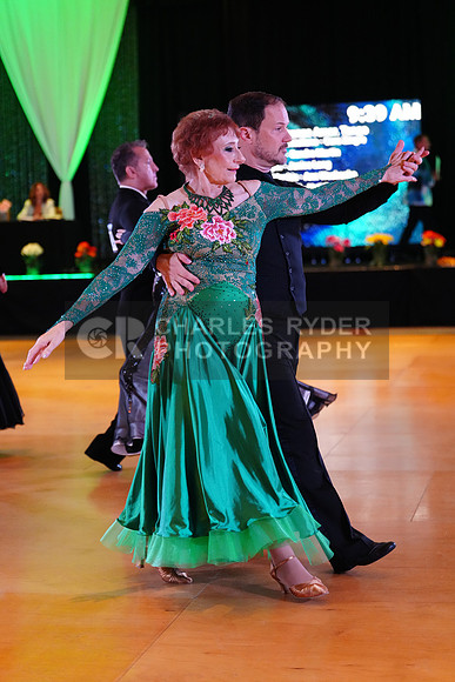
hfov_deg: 19.5
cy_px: 341
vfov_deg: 28.8
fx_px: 1326
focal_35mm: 70
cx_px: 228
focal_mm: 70
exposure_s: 1/400
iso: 5000
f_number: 2.8
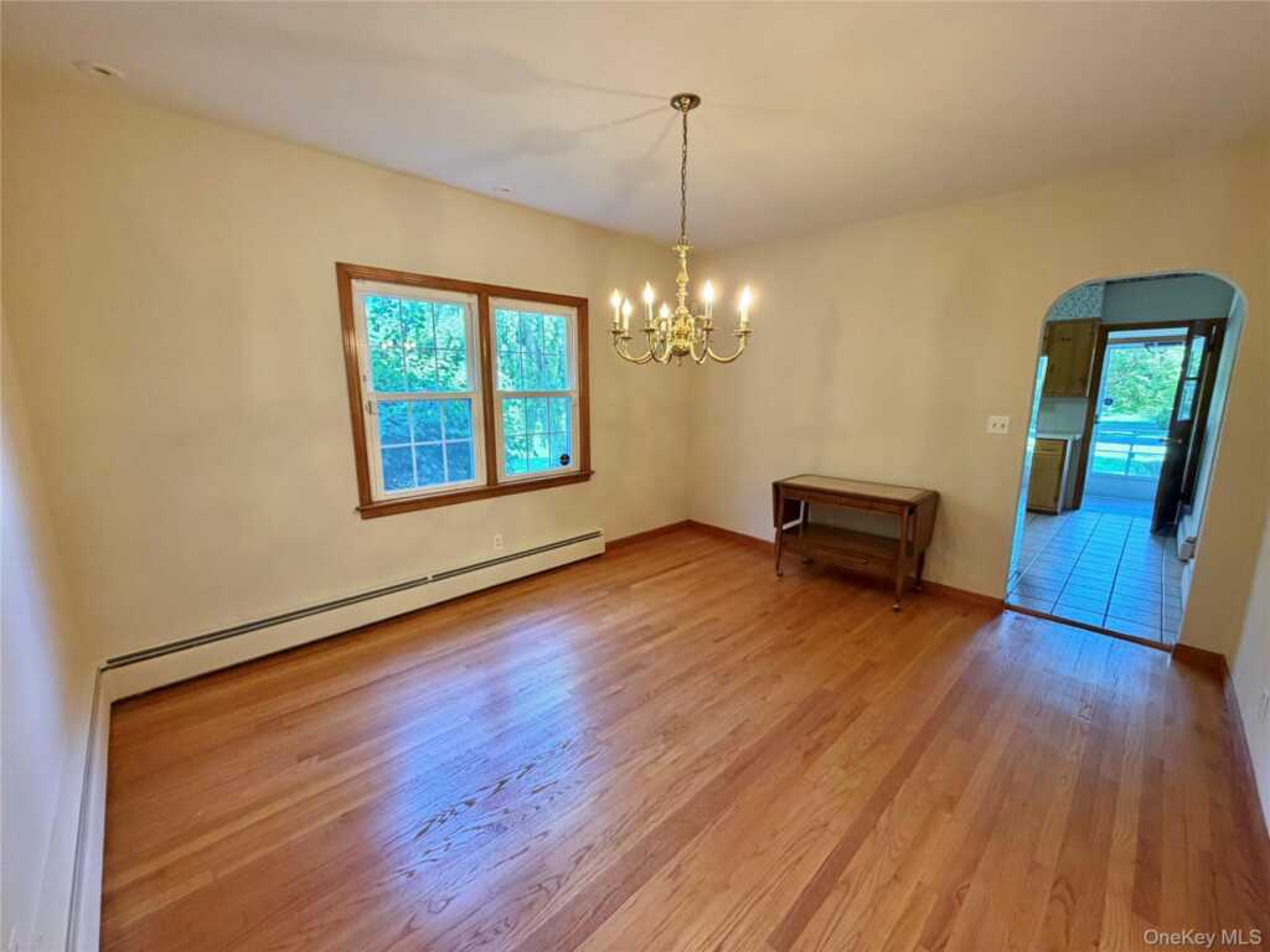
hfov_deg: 102.1
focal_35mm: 14
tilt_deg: -10.4
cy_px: 476
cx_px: 635
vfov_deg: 85.7
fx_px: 514
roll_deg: -0.1
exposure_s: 1/60
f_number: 2.2
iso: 200
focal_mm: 2.22
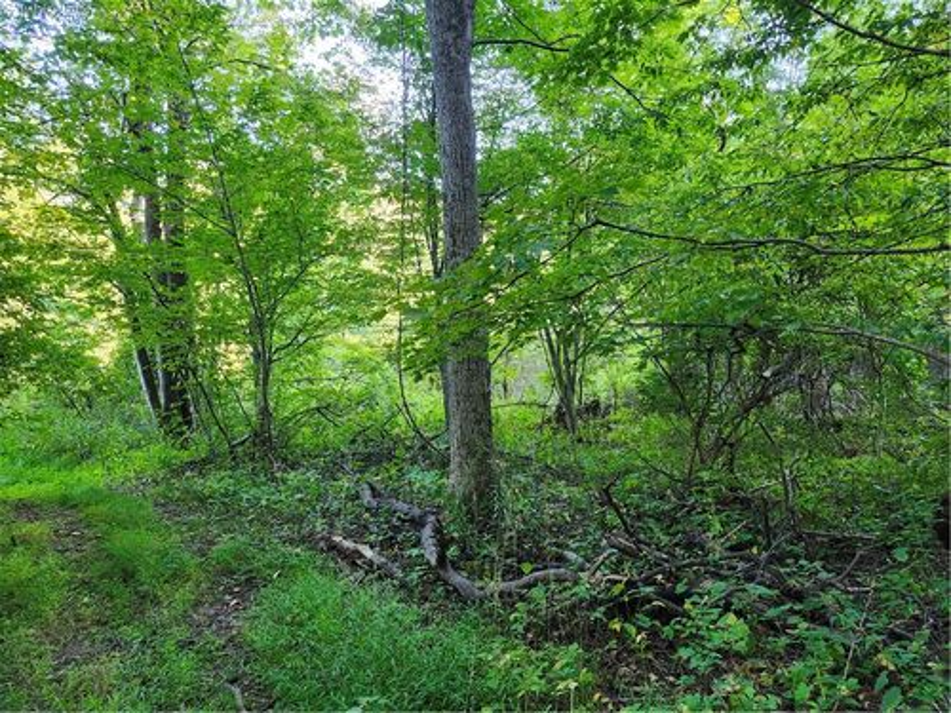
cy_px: 356
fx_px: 632
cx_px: 476
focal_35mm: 23
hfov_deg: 73.9
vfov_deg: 58.9
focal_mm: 5.54
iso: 400
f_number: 1.8
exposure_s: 1/120
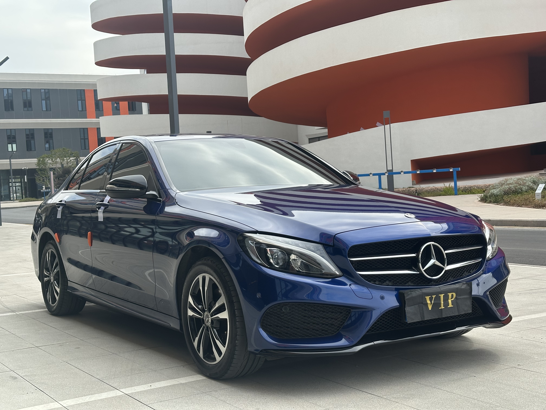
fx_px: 757
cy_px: 205
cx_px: 273
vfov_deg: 30.3
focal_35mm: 48
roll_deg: +3.3
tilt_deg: -0.2
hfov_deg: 39.7
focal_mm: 6.86
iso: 64
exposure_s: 1/1848
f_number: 1.78
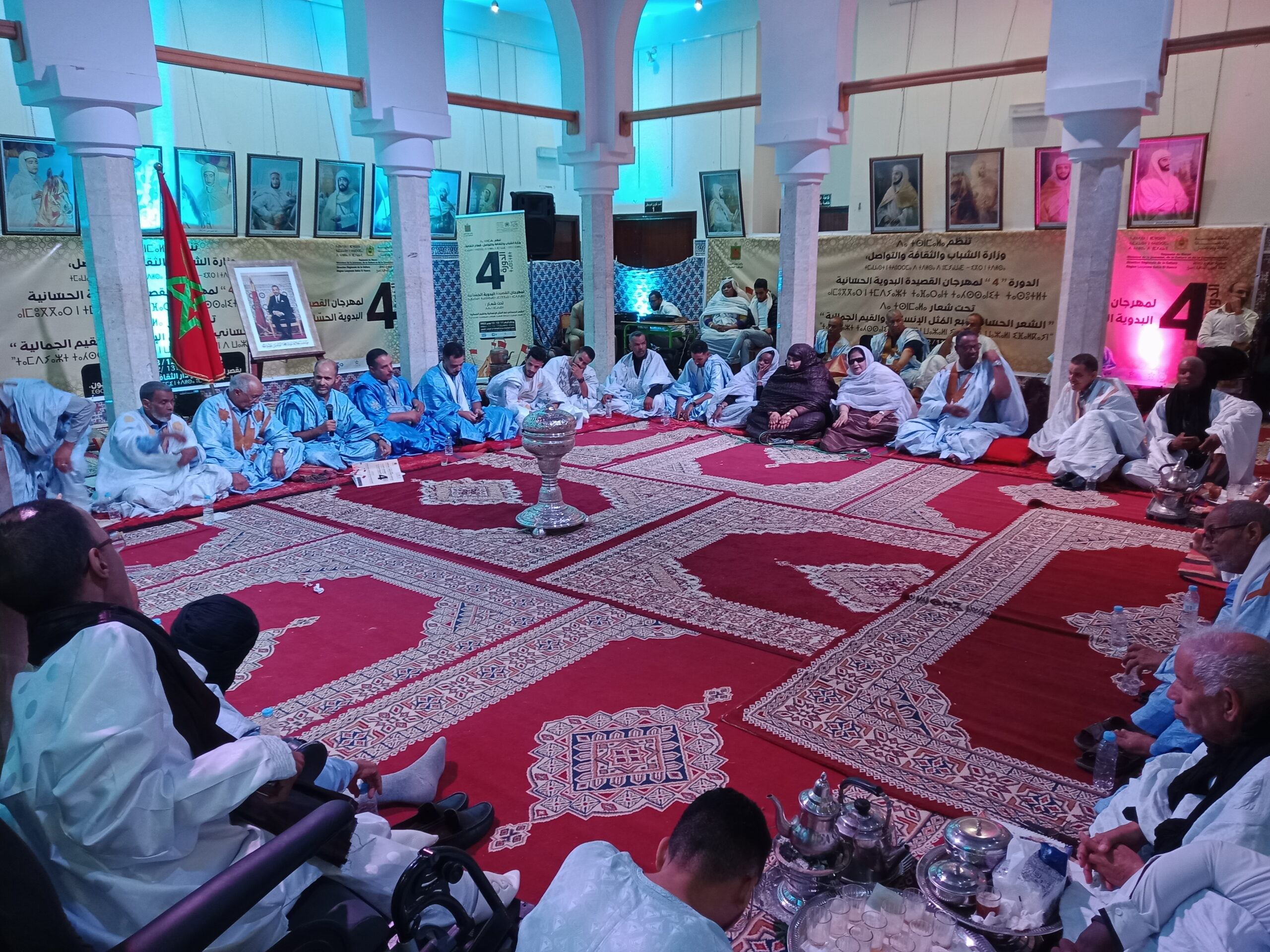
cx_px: 635
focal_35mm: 28
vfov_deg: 49.7
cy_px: 476
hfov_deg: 63.4
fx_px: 1027
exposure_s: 1/33.3
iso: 256
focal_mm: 3.37
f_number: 2.2
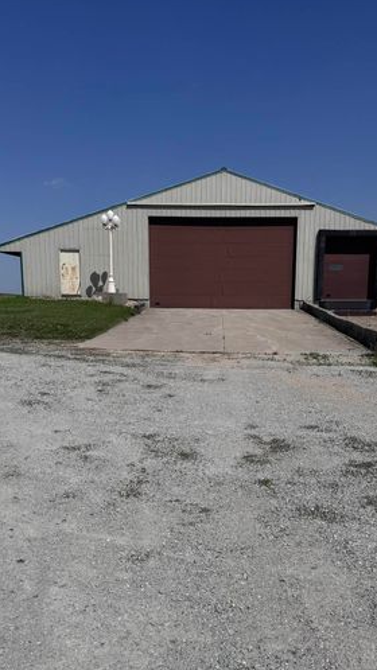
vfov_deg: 56.1
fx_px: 622
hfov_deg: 33.7
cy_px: 411
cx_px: 206
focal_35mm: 35
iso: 64
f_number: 1.78
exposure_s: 1/12346
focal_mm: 6.76
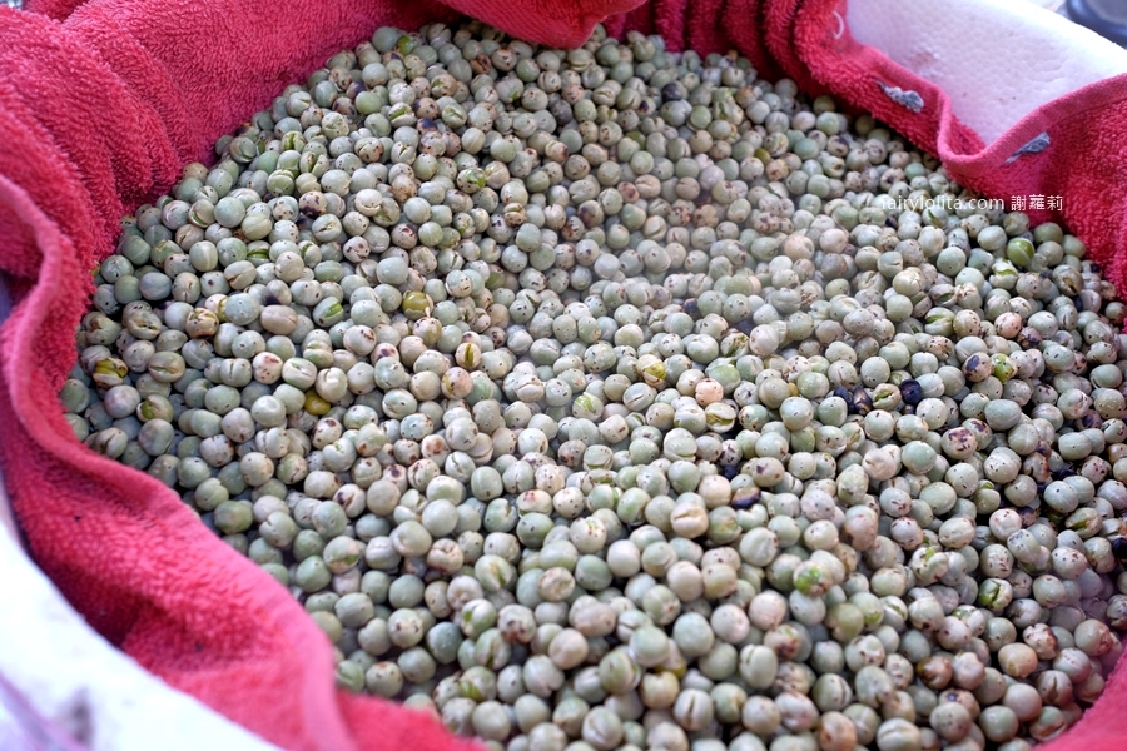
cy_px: 376
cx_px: 564
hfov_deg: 54.4
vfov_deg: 37.9
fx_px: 1096
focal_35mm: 35
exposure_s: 1/26
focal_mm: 23
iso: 500
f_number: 5.6
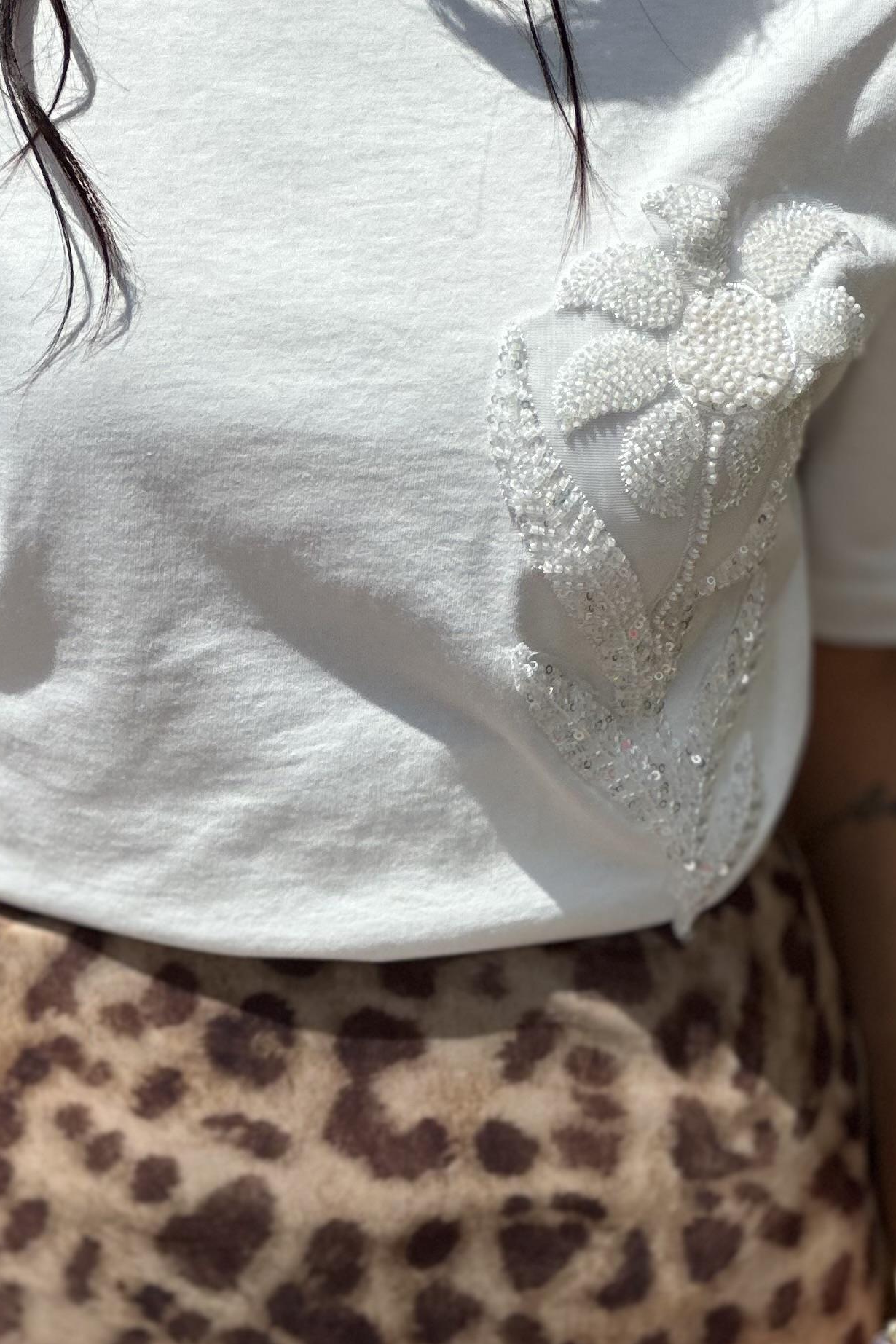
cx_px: 433
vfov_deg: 11.7
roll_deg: -0.9
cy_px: 978
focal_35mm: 175
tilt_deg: -23.0
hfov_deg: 7.8
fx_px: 6533
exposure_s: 1/1248
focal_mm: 9
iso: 32
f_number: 2.8
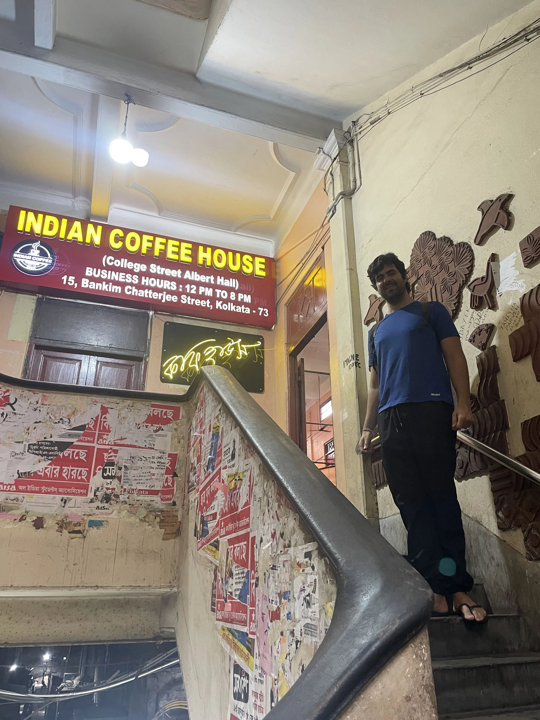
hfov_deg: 51.3
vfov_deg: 65.3
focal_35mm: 27
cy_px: 364
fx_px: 562
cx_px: 280
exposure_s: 1/50
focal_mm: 4.2
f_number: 1.6
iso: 160
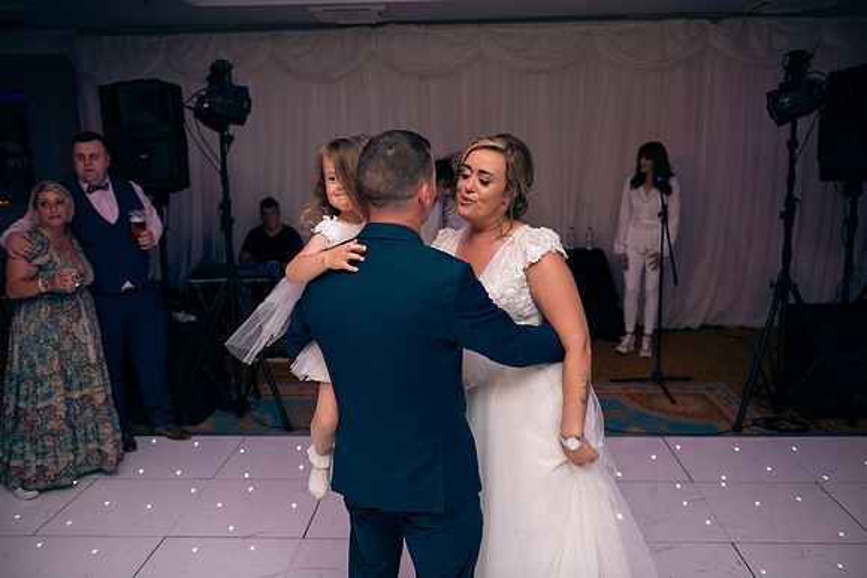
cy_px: 289
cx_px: 434
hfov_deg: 58.7
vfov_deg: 41.1
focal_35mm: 32
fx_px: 771
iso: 800
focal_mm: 32
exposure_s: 1/160
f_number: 3.5
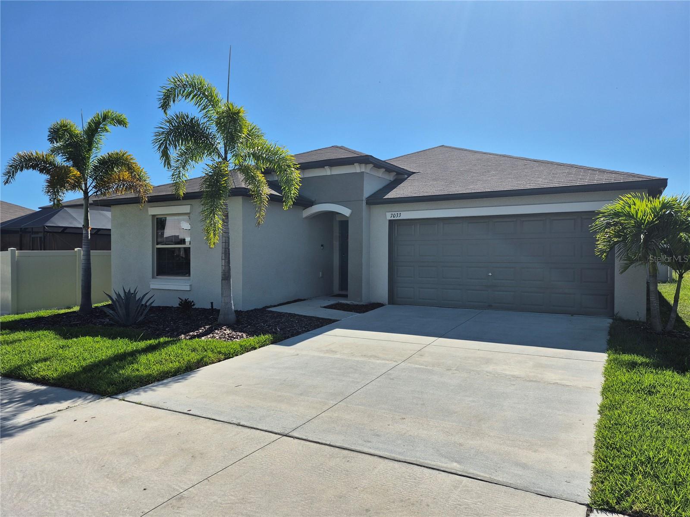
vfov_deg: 58.9
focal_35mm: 23
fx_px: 458
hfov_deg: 73.9
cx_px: 345
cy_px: 258
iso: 25
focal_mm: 5.4
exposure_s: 1/2880
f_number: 1.8
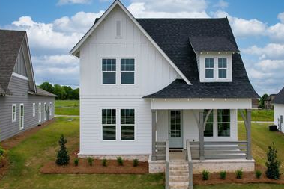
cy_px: 89
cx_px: 164
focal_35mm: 29
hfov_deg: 63.3
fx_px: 229
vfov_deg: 45.0
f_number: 2.8
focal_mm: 8.38
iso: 130
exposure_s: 1/5000
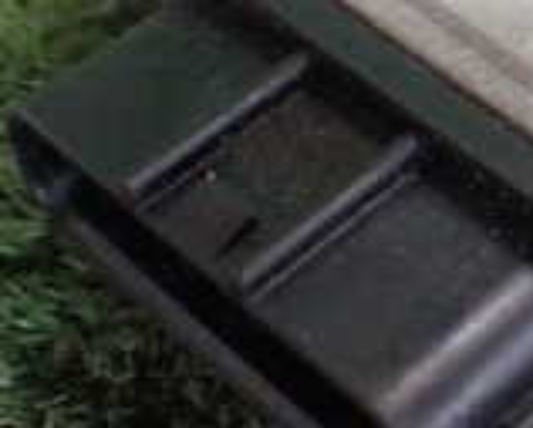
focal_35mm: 111
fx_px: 1754
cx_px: 715
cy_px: -24
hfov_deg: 16.3
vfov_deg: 13.7
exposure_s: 1/100
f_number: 2.3
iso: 800
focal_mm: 5.4
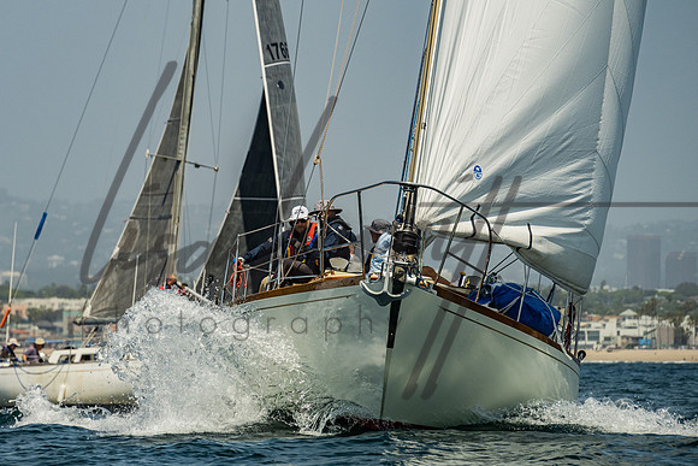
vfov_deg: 4.5
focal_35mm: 305
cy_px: 191
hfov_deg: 6.8
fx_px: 5915
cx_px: 259
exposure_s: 1/1600
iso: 320
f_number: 6.3
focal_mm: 200
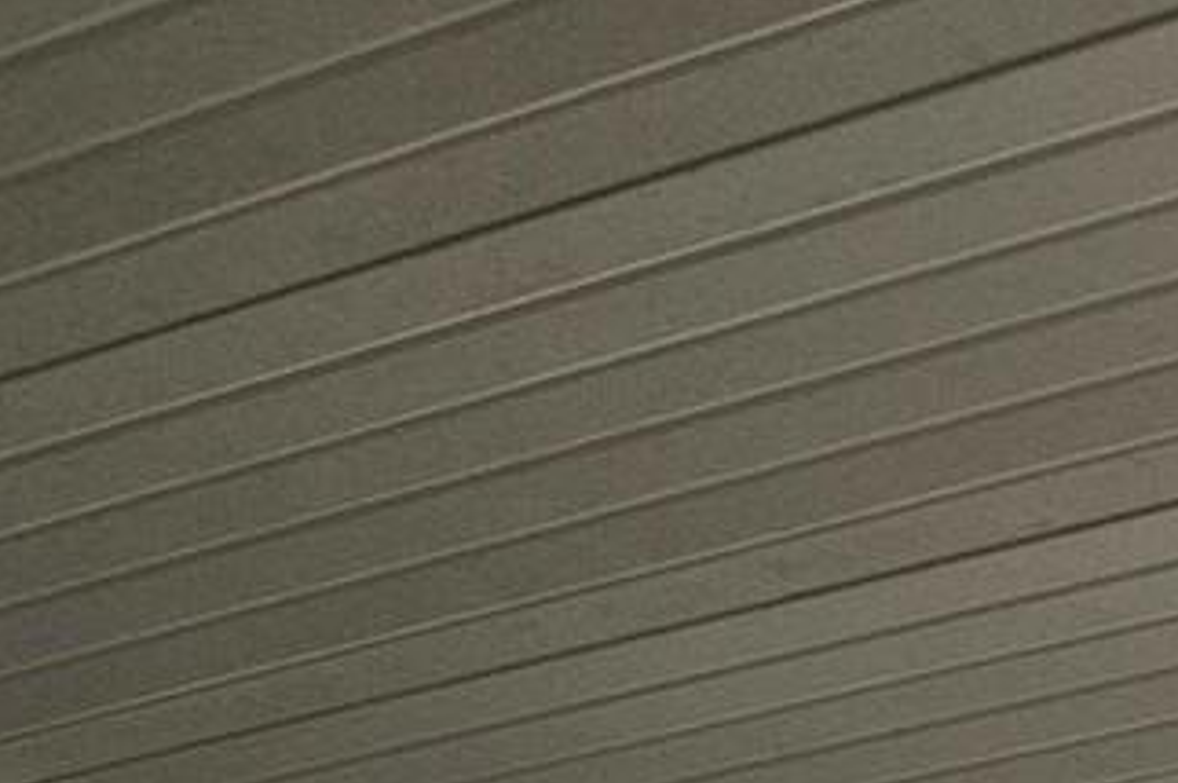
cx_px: 2422
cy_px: 1870
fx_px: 3890
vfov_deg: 10.1
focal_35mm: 119
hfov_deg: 14.2
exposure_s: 1/40
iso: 640
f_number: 1.7
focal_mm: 6.3
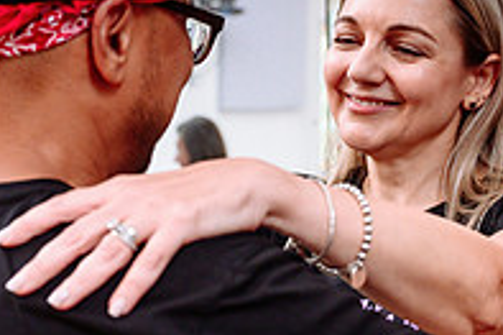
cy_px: 280
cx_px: 281
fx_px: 1256
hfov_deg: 22.6
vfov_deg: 15.0
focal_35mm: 90
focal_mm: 30.5
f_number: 3.2
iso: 1600
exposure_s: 1/250
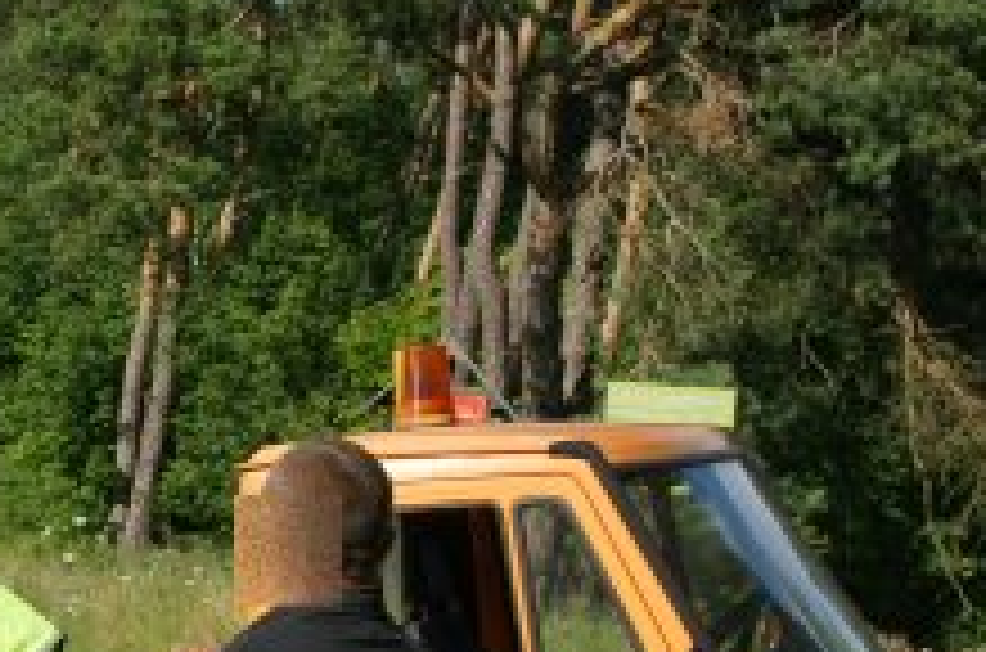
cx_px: -234
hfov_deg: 18.1
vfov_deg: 12.6
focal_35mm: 107
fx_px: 2924
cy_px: 681
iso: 400
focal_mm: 26
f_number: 9
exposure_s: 1/1250
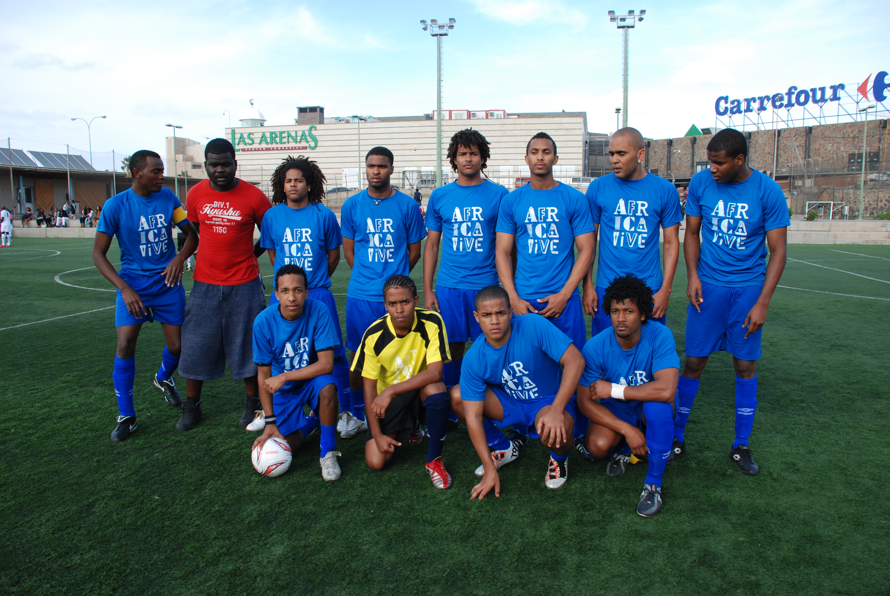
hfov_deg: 67.3
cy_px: 298
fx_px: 668
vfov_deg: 48.0
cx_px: 445
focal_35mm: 27
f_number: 5.6
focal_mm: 18
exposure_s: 1/320
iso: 200
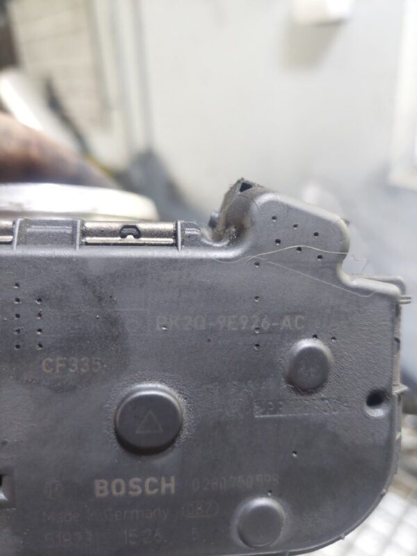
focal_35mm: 25
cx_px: 208
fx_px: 402
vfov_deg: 69.4
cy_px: 278
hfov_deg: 54.9
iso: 400
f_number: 1.8
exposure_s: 1/50
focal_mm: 5.23
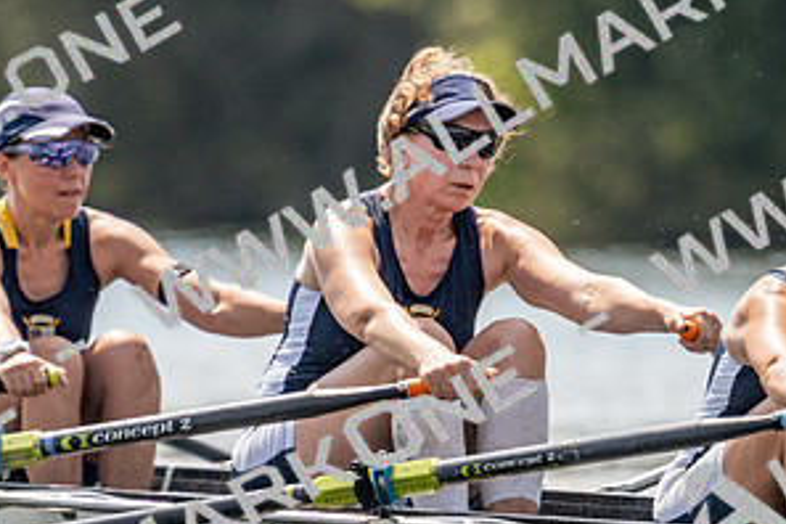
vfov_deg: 1.2
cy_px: 337
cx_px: 458
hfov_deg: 1.8
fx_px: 25608
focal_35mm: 1173
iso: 320
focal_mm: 600
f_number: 6.3
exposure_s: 1/1600
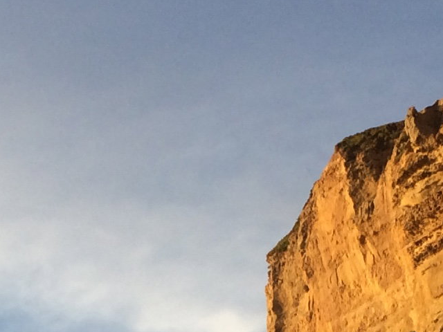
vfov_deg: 9.7
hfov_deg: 13.3
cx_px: 109
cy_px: 497
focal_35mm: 148
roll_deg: +5.1
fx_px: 1894
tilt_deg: +11.0
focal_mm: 4.15
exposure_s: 1/912
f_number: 2.2
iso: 32
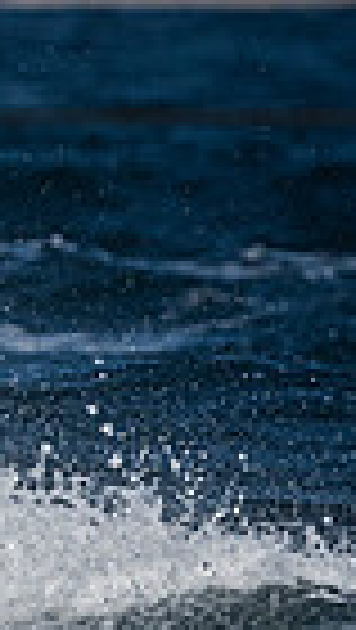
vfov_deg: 1.4
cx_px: -1069
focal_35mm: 1552
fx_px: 25983
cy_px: 284
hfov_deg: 0.8
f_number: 6.3
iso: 400
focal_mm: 290
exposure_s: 1/6400
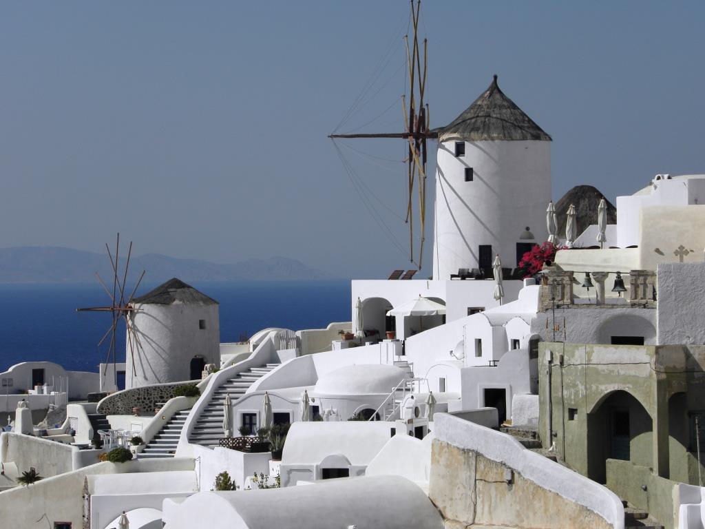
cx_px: 352
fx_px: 3503
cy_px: 264
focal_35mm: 172
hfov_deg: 11.5
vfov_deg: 8.6
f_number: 5.6
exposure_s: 1/640
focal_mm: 30.67
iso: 64
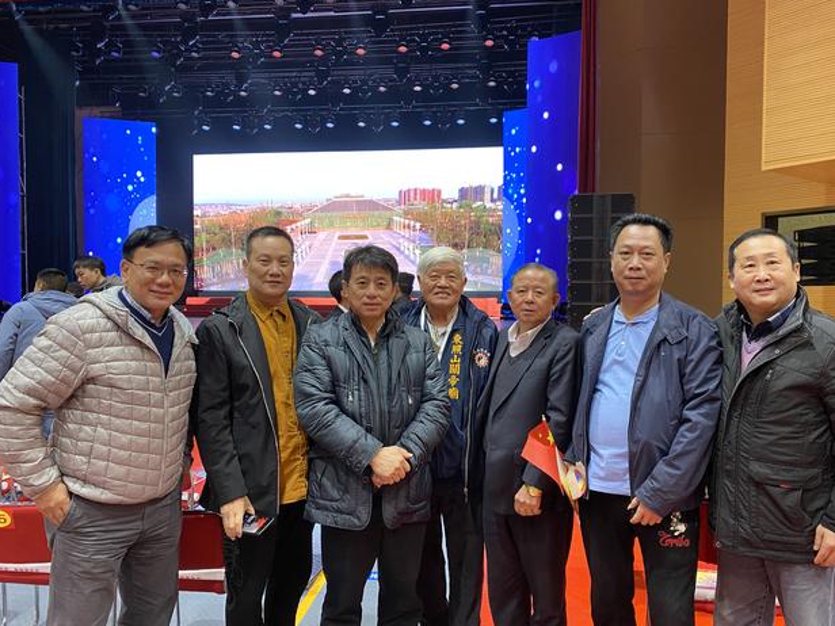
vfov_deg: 51.3
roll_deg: -1.0
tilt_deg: -2.3
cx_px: 427
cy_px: 322
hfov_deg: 65.3
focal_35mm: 27
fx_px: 651
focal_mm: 4.25
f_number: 1.8
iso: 200
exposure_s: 1/60
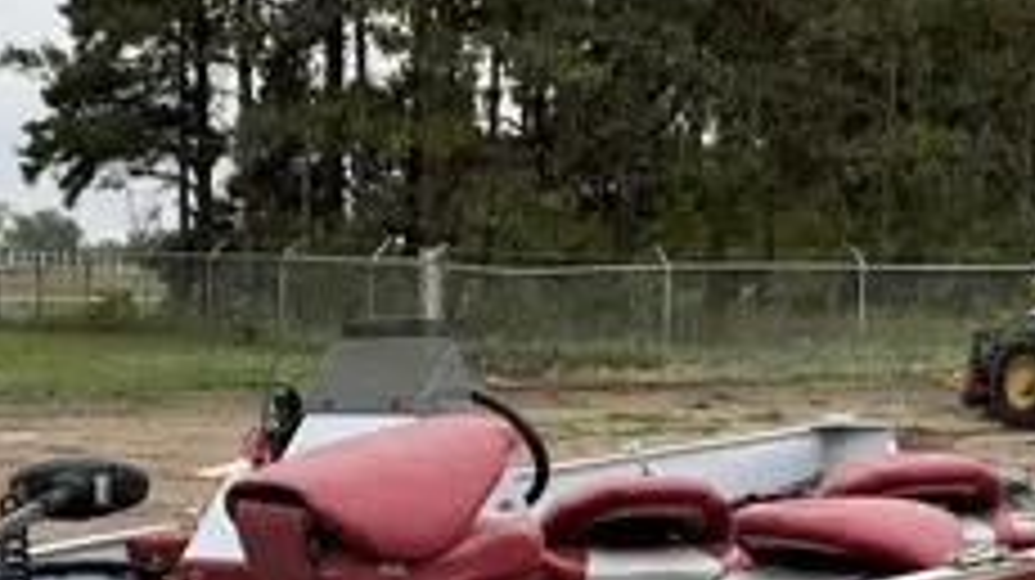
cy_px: 823
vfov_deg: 13.1
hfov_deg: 24.0
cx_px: 270
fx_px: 2413
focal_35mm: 88
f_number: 1.8
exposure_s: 1/126
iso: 16
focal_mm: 3
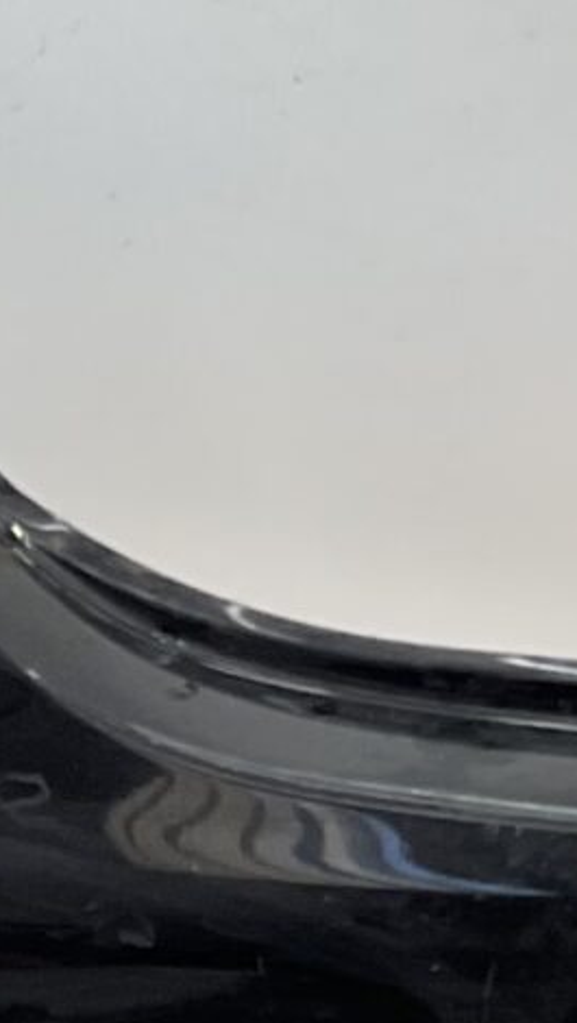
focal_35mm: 172
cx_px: 1613
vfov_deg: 12.5
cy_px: 411
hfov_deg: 6.5
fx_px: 4670
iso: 16
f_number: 1.8
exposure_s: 1/155
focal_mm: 3
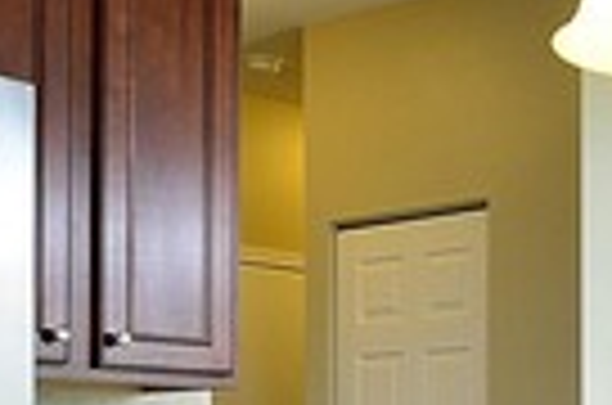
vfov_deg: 15.6
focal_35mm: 85
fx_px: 1442
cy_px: 441
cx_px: 814
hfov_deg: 21.5
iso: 200
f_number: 8
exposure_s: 1/13
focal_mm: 12
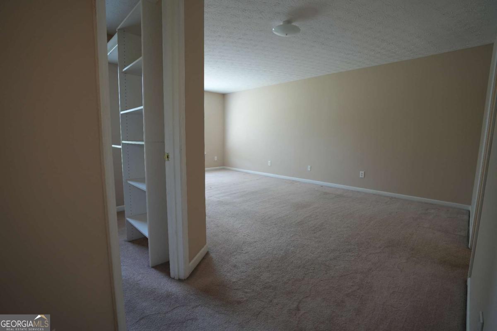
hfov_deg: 96.7
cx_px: 248
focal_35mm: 16
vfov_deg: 73.7
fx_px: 221
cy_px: 166
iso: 1250
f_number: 4
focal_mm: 16
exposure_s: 1/160
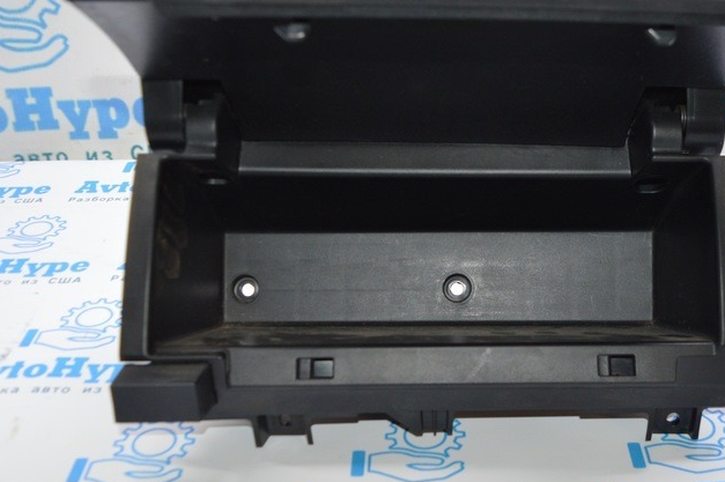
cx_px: 432
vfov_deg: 27.4
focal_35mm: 49
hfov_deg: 40.2
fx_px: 986
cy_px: 206
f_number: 3.5
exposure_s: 1/60
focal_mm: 20
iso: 500
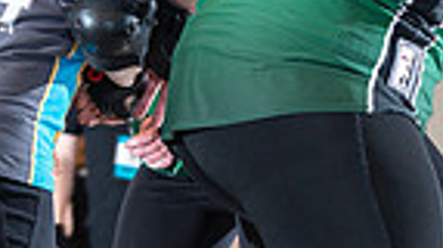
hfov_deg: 5.9
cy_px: 135
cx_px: 285
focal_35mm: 366
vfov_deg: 3.3
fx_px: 4294
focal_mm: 86
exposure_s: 1/160
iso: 640
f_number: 5.6
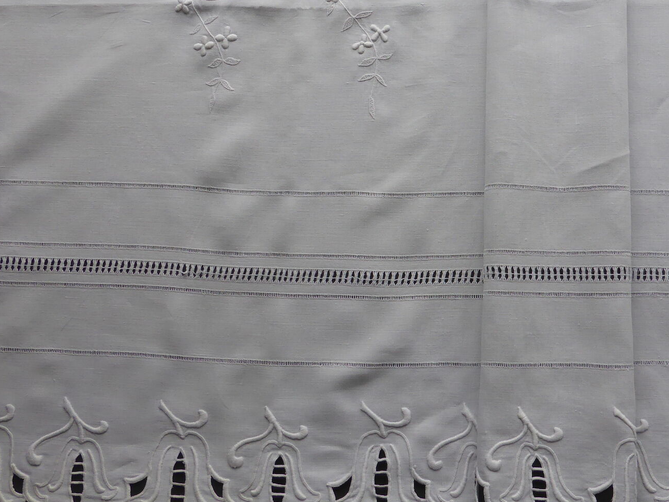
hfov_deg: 47.8
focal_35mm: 38
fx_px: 734
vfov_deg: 37.4
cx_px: 467
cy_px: 172
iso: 100
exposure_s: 1/60
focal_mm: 4.3
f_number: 5
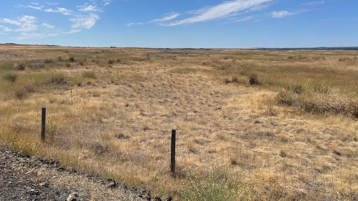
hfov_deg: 66.1
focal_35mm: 29
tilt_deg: -10.2
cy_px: 89
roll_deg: +0.3
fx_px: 275
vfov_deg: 40.1
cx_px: 177
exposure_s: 1/5051
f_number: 1.6
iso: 32
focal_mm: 4.2
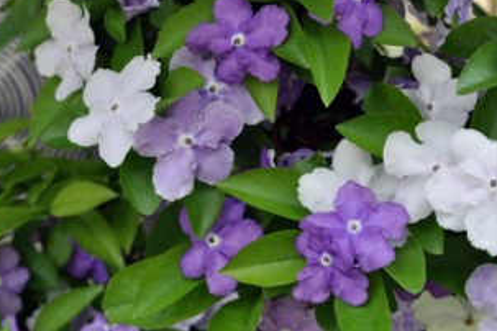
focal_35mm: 89
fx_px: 1229
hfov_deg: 22.9
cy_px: 93
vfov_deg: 15.3
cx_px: 253
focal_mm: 40
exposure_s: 1/200
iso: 200
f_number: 7.1
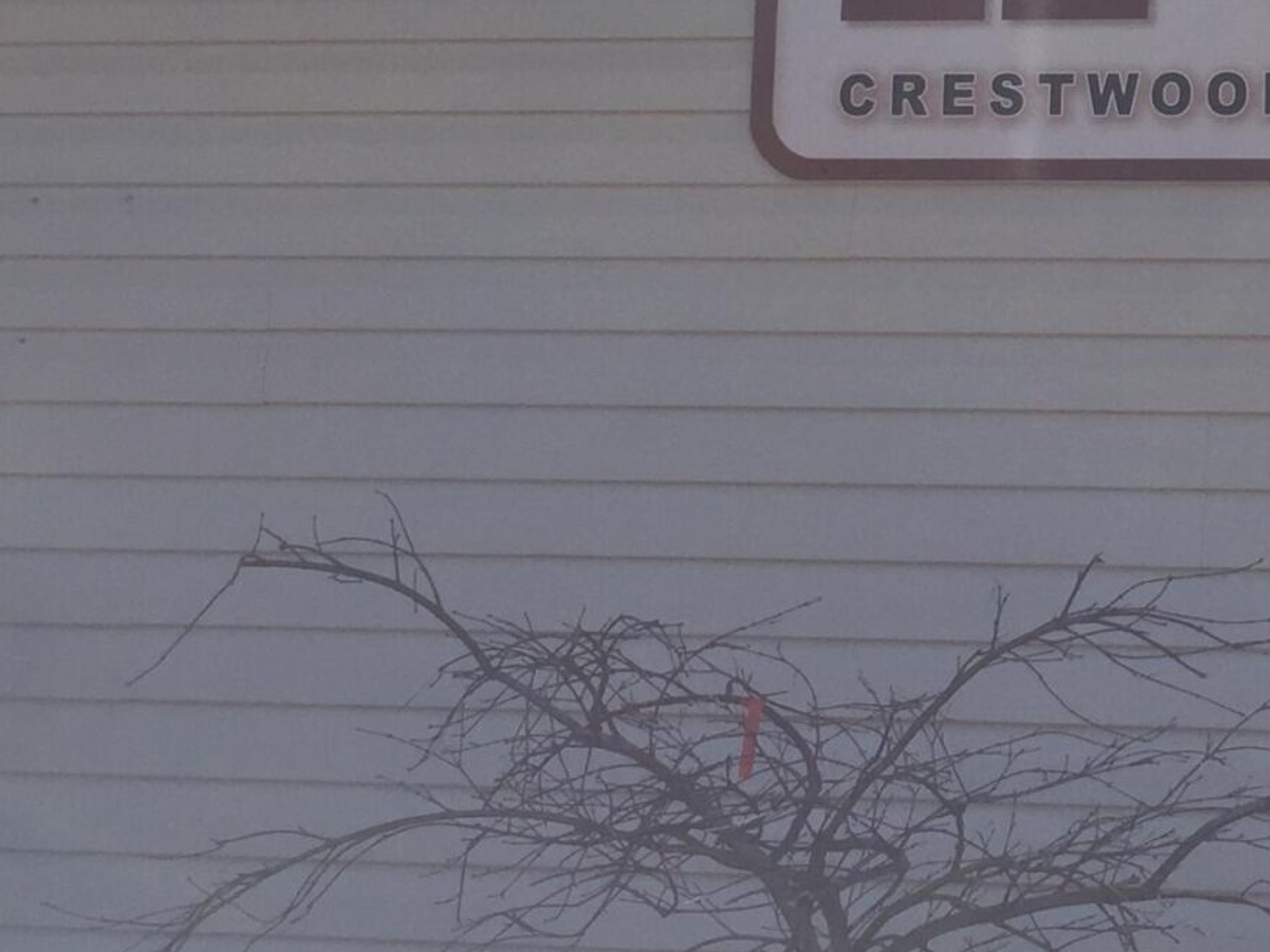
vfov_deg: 17.1
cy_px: -46
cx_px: 1369
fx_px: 3082
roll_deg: -2.2
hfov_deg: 22.1
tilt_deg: +9.3
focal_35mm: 84
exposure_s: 1/1014
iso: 32
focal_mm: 4.15
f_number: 2.2
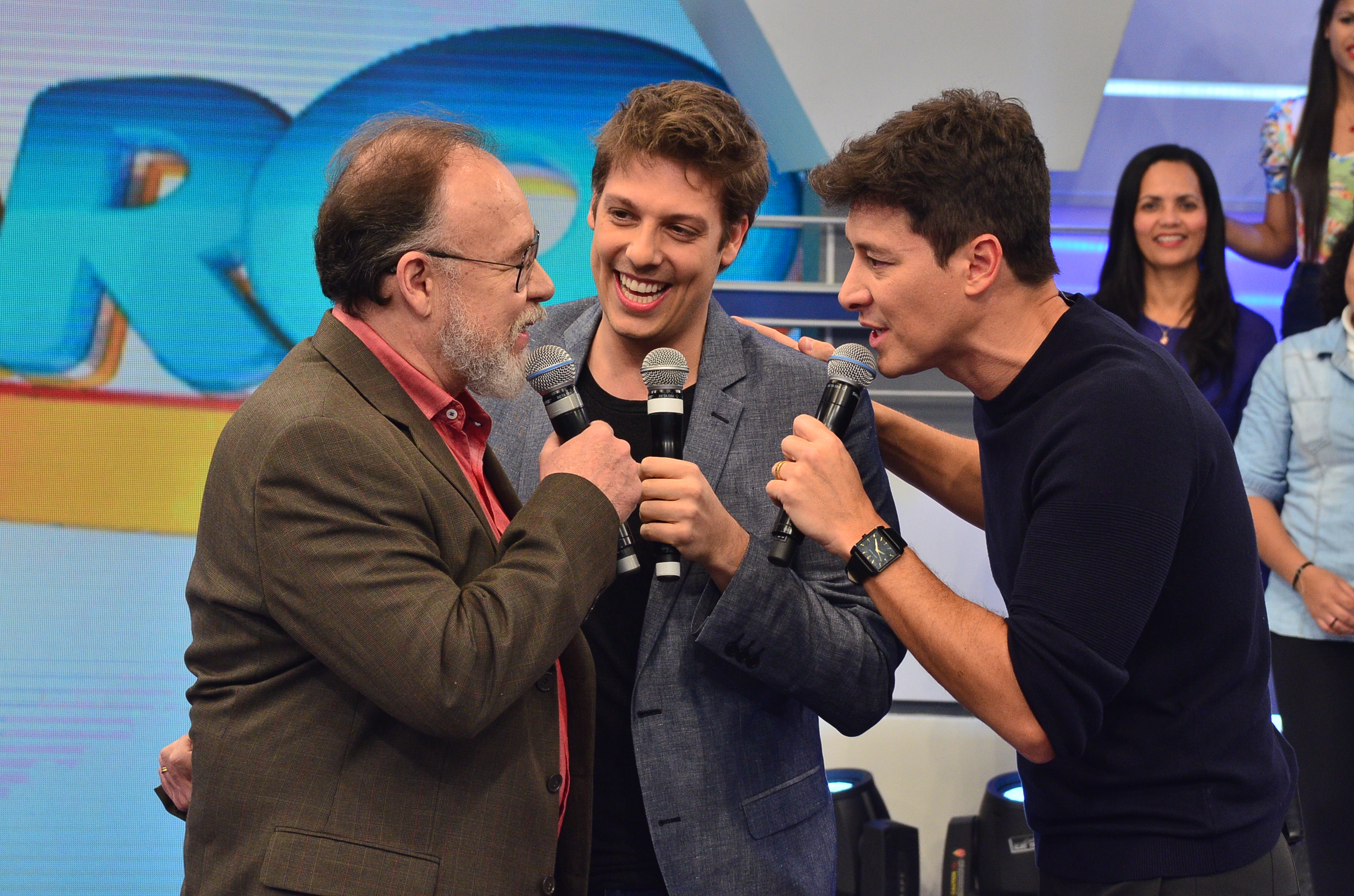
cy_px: 448
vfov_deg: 8.7
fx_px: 5911
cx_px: 677
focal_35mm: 158
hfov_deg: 13.1
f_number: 7.1
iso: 800
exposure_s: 1/125
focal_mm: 105
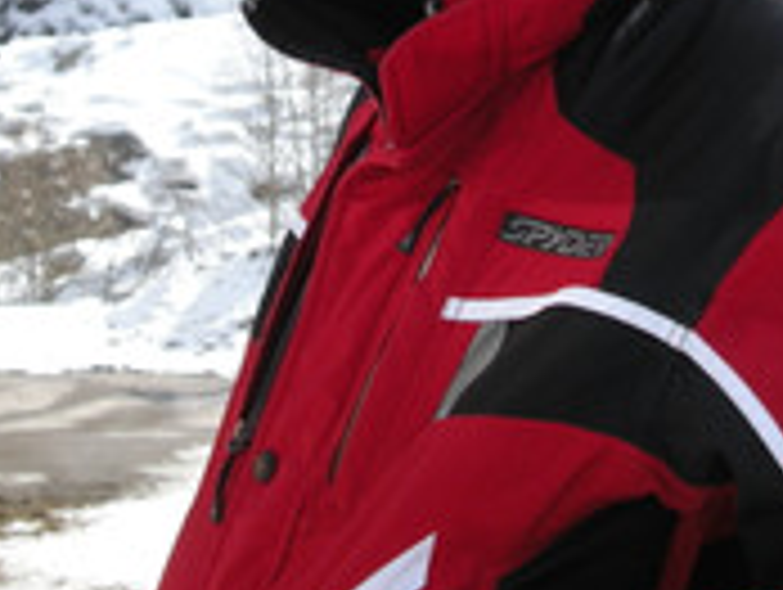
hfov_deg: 15.2
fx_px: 2922
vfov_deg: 11.3
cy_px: -88
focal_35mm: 129
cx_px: 495
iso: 64
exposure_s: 1/560
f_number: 3.1
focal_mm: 9.6
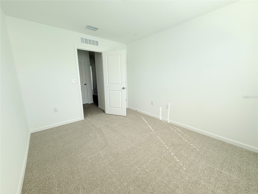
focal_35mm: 14
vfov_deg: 85.7
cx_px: 129
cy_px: 97
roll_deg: +1.1
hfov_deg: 102.1
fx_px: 104
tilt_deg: -10.9
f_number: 2.2
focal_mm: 2.22
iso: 64
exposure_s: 1/99
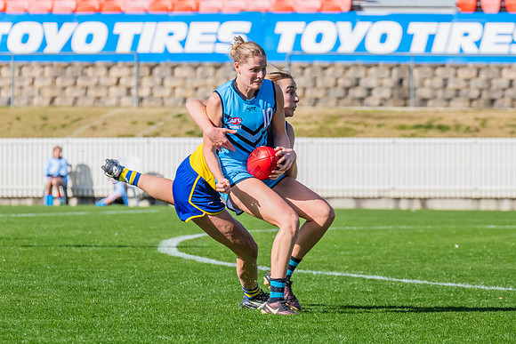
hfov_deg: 4.1
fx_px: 7286
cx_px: 306
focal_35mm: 508
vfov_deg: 2.7
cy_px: 206
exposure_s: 1/1250
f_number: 11
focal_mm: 330
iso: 800
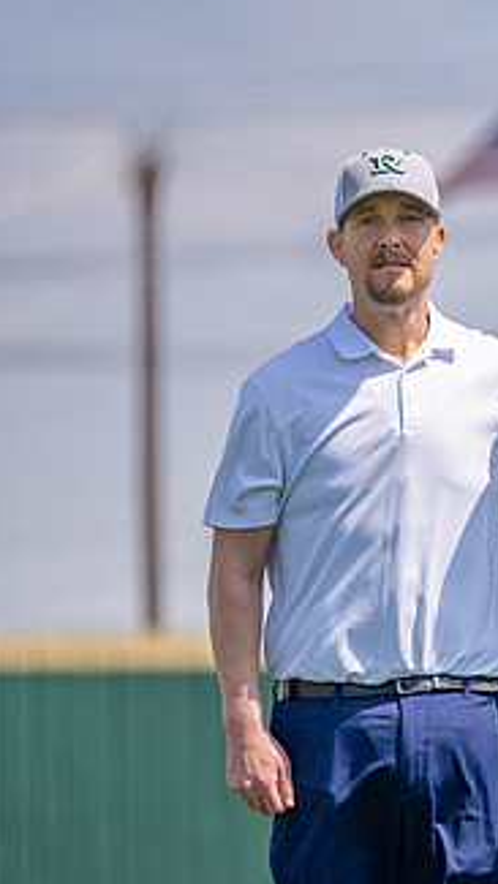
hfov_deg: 3.0
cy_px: 516
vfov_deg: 5.3
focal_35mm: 404
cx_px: 731
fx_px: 9477
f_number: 2.8
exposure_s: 1/2000
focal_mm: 200
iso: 100
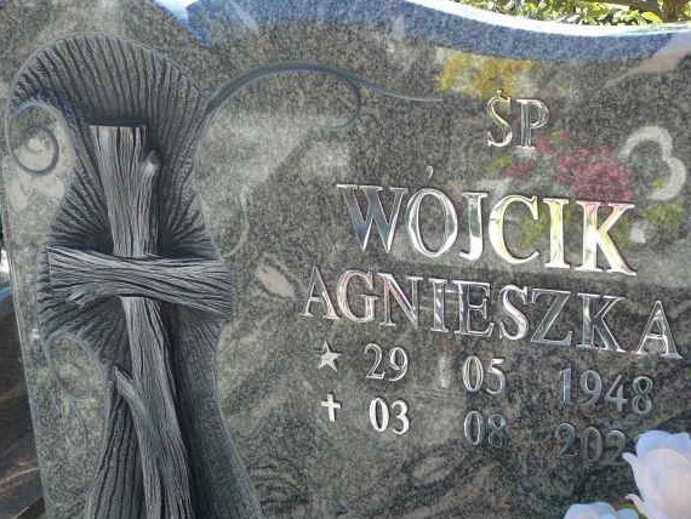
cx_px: 386
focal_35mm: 55
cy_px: 283
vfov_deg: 26.6
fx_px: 1098
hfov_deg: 34.9
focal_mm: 7.3
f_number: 3.4
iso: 80
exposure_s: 1/160
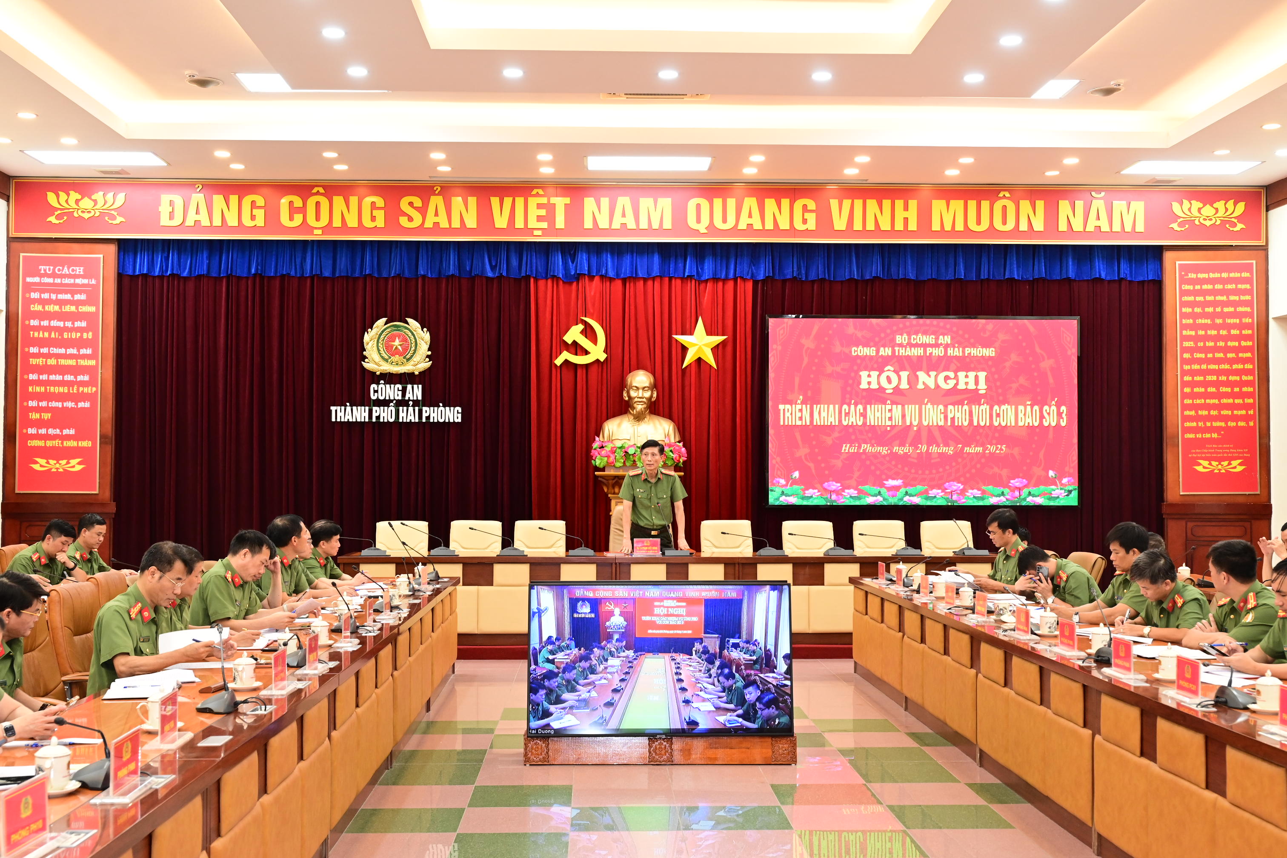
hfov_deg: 48.5
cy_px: 429
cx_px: 644
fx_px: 1430
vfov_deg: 33.4
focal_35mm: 40
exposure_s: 1/100
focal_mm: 40
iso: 2500
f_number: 5.6
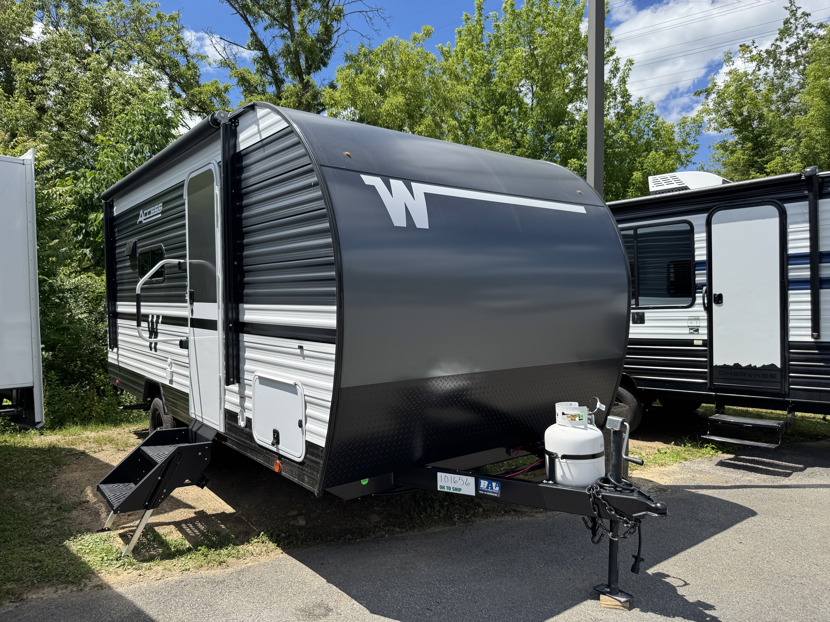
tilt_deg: +1.1
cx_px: 415
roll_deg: -0.9
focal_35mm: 24
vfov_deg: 56.8
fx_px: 575
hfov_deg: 71.6
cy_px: 311
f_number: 1.78
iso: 80
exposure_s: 1/2959
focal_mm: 6.76
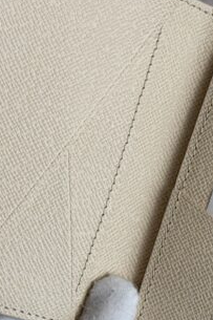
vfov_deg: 15.7
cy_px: 171
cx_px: 174
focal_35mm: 131
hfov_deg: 10.4
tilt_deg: -58.5
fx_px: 1164
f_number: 1.78
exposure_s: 1/195
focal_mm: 6.76
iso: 50
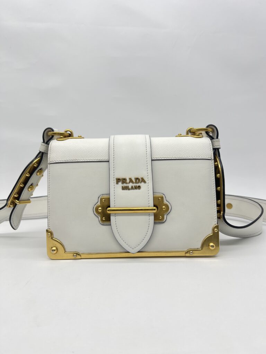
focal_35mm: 26
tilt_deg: -6.8
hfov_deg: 53.1
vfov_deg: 67.3
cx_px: 133
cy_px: 177
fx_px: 266
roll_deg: +0.8
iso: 40
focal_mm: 5.7
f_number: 1.5
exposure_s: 1/177
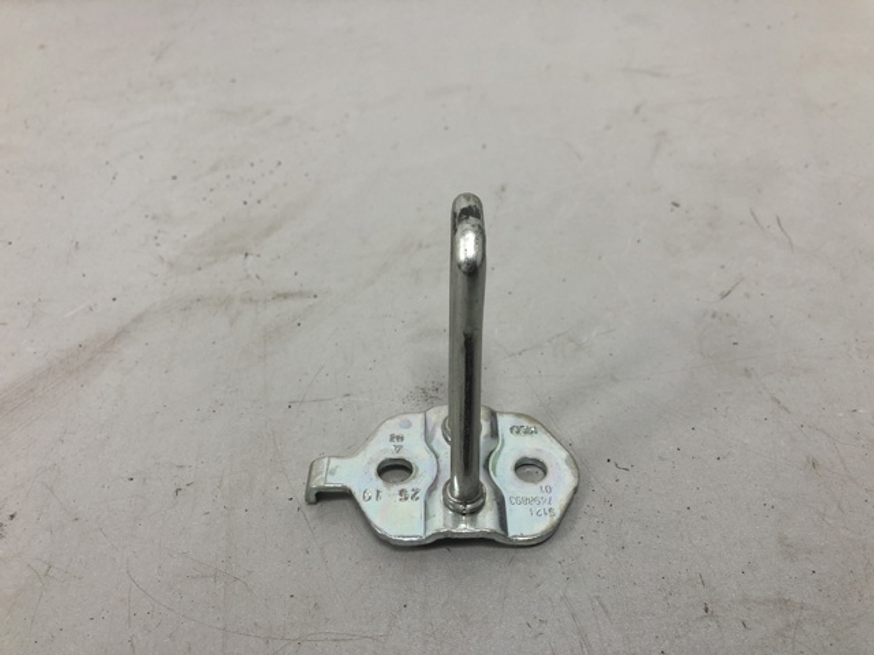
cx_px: 437
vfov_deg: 49.7
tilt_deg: -41.0
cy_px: 328
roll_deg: +7.8
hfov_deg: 63.4
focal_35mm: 28
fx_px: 707
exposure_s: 1/33
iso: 32
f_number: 1.8
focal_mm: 4
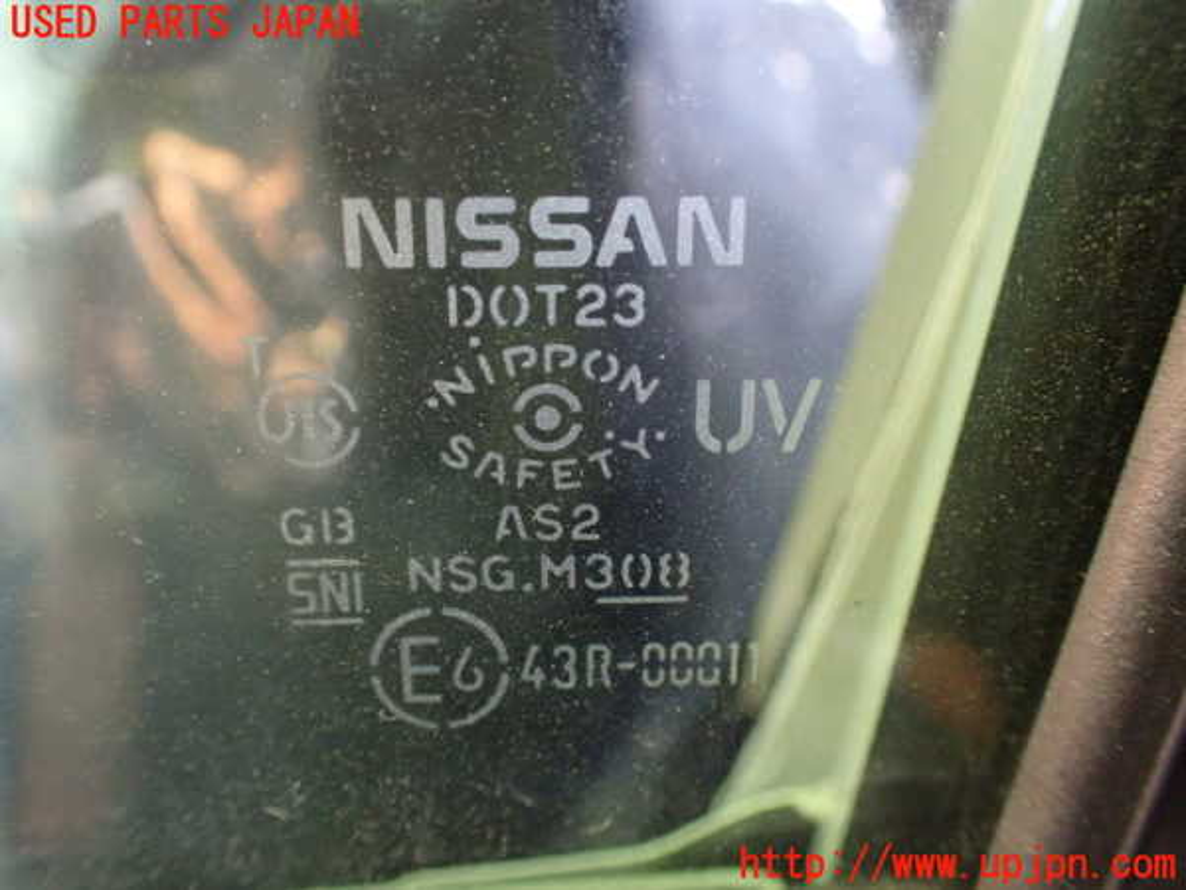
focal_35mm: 30
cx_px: 593
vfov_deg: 46.8
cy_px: 445
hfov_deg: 60.0
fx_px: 1028
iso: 1000
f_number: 2.3
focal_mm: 5.4
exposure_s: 1/30
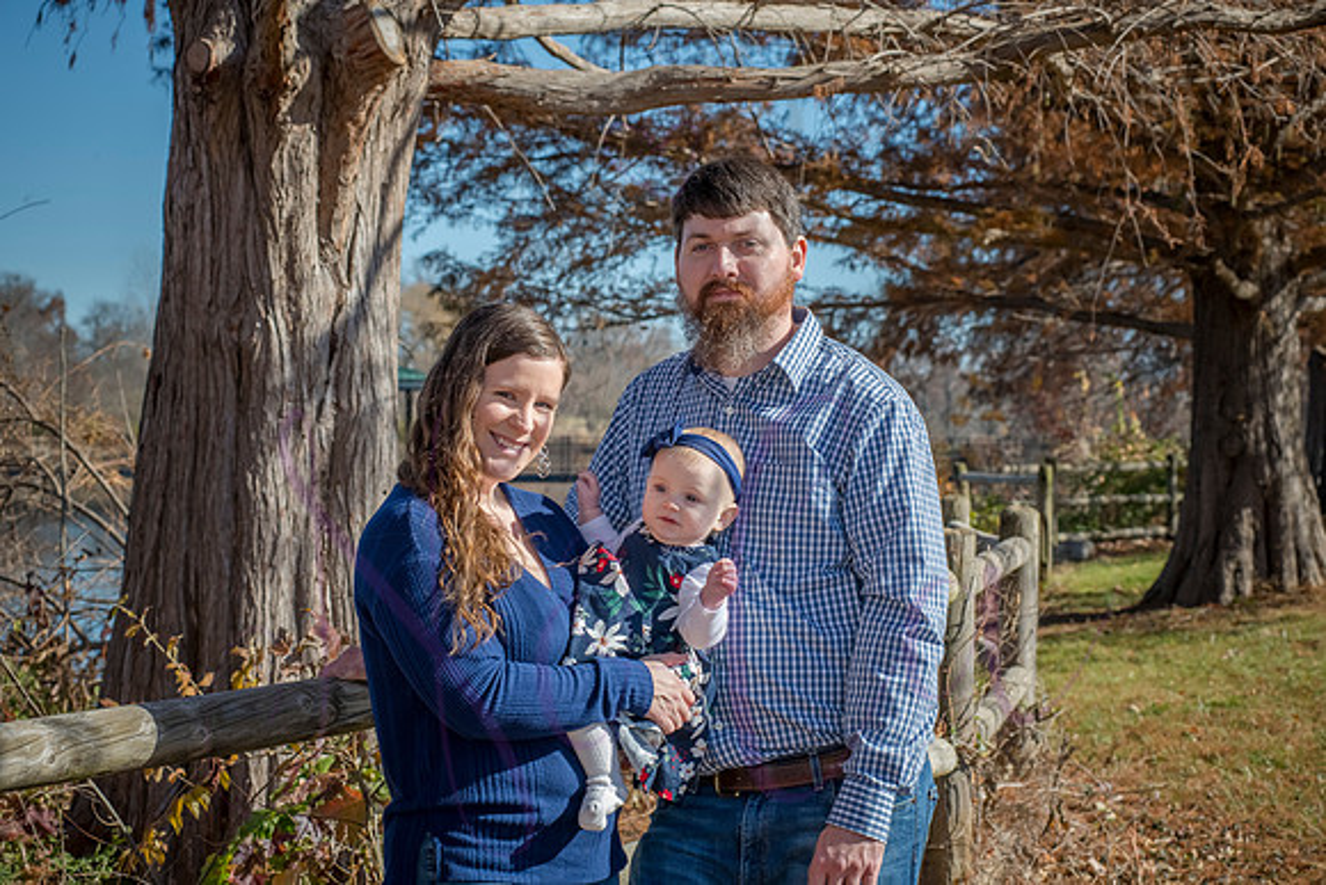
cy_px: 442
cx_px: 663
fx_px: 2947
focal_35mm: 80
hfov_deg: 25.4
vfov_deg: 17.1
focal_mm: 80
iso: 400
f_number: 9
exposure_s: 1/500
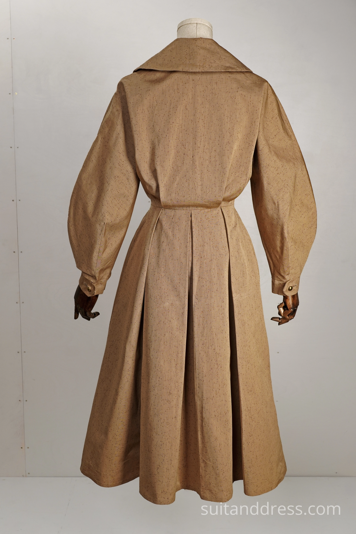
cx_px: 178
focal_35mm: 48
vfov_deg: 41.1
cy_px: 267
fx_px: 712
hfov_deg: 28.1
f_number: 7.1
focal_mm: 32
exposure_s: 1/30
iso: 320
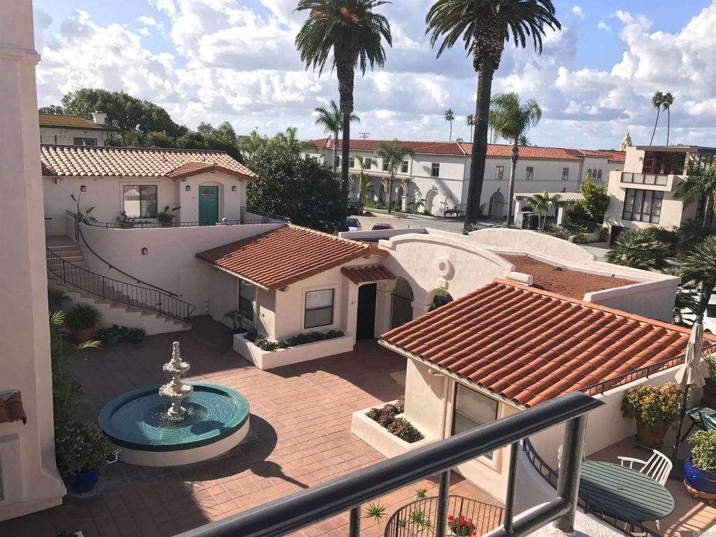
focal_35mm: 28
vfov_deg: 49.7
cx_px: 358
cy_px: 268
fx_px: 579
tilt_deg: -11.7
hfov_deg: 63.4
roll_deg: -4.3
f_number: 1.8
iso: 20
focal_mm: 3.99
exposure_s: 1/1277
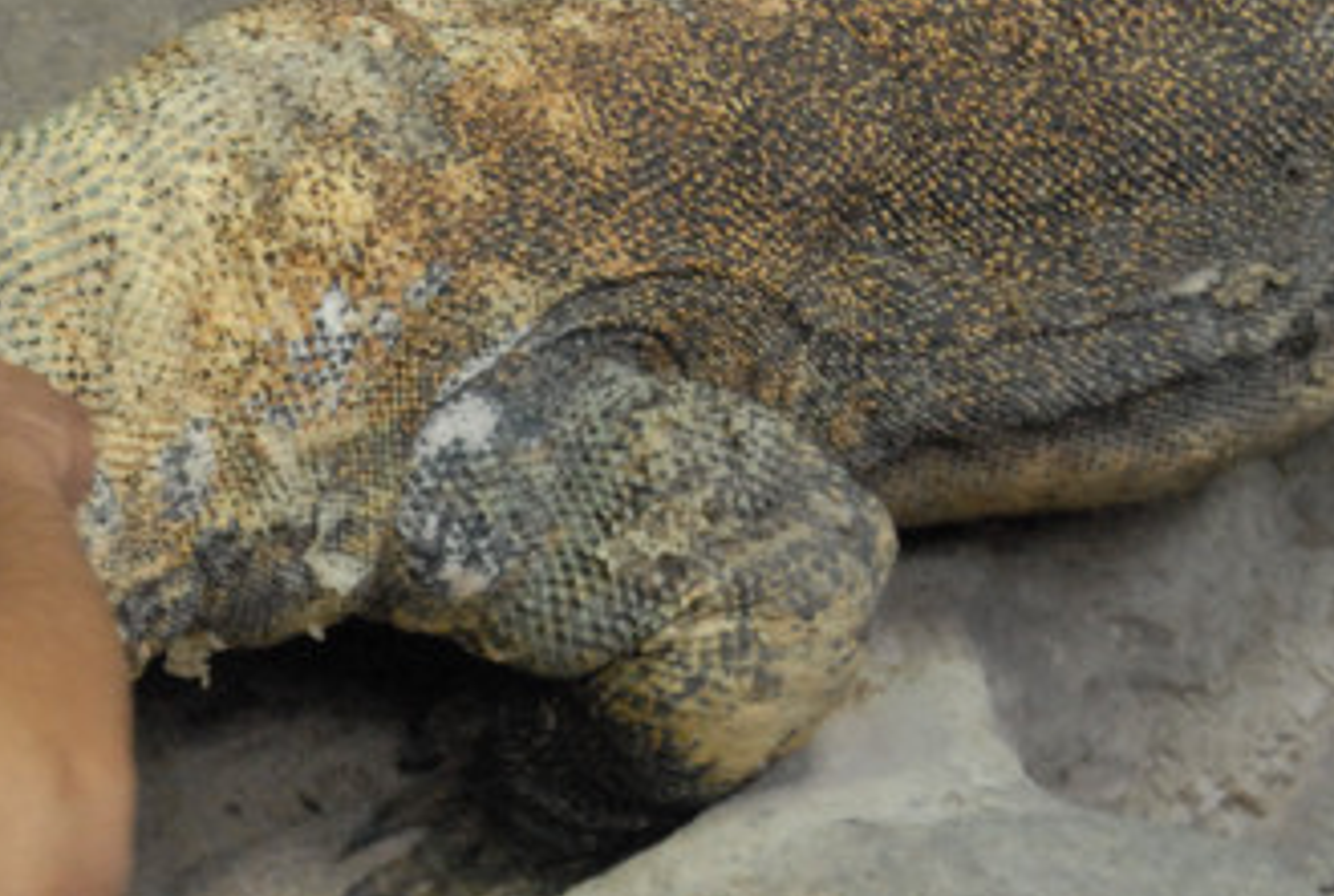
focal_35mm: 146
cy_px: 845
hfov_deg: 13.7
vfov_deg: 9.4
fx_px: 5422
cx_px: -182
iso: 1600
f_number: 6.3
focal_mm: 40
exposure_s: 1/160
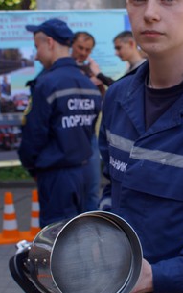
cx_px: 127
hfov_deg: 18.6
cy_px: 123
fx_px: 558
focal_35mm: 70
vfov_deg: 29.3
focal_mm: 20
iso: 100
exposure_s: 1/160
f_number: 4
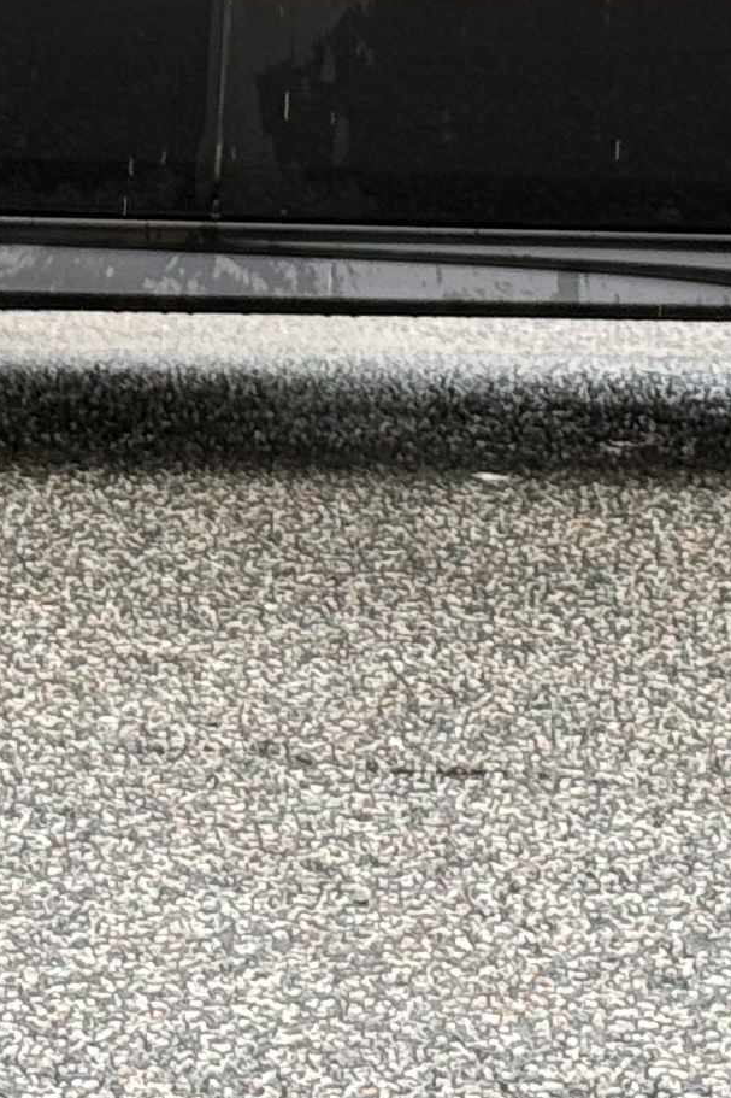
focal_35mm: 221
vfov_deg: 9.1
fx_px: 6733
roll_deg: -1.1
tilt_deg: +2.3
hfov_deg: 6.2
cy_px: -446
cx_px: 263
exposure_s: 1/444
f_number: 1.78
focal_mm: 6.76
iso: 64
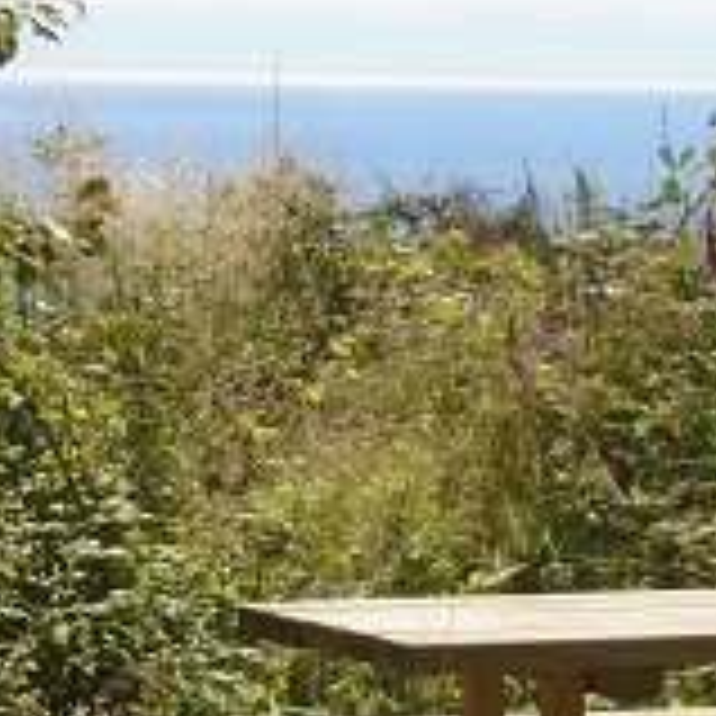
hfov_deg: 6.8
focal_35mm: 258
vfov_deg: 6.8
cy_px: 750
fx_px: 6038
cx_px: 653
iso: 100
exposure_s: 1/320
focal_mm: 16.4
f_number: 5.1
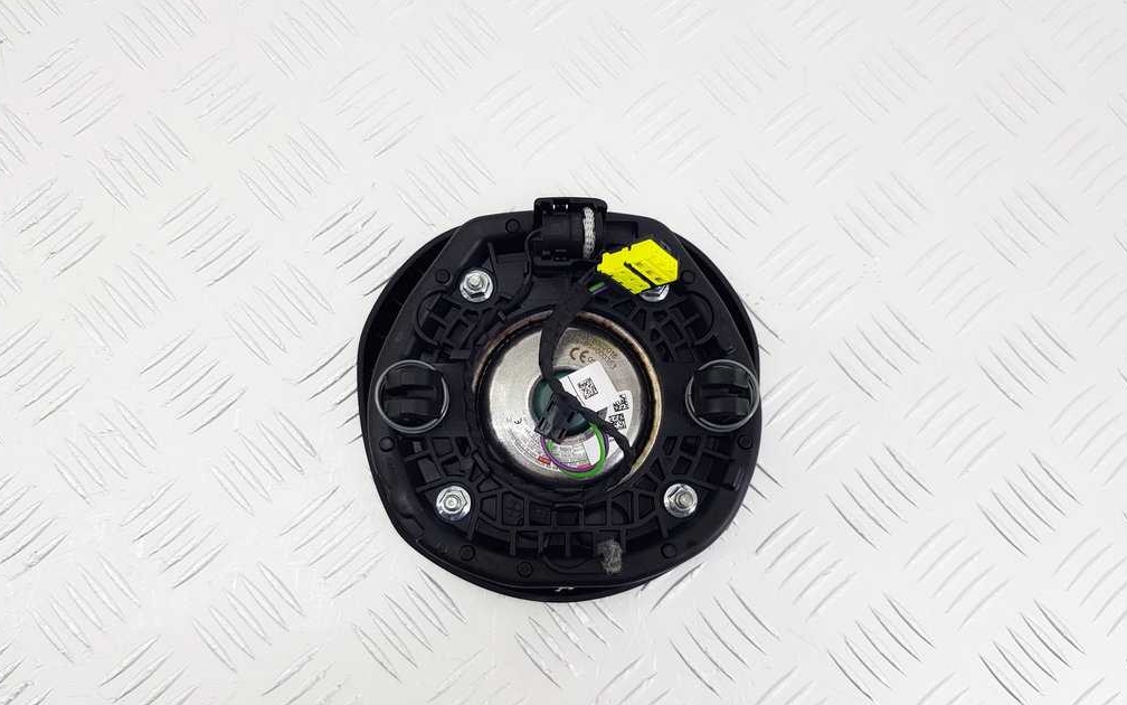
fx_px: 860
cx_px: 559
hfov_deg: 66.5
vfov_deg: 44.4
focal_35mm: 28
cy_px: 402
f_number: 1.7
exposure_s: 1/100
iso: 50
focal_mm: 4.2
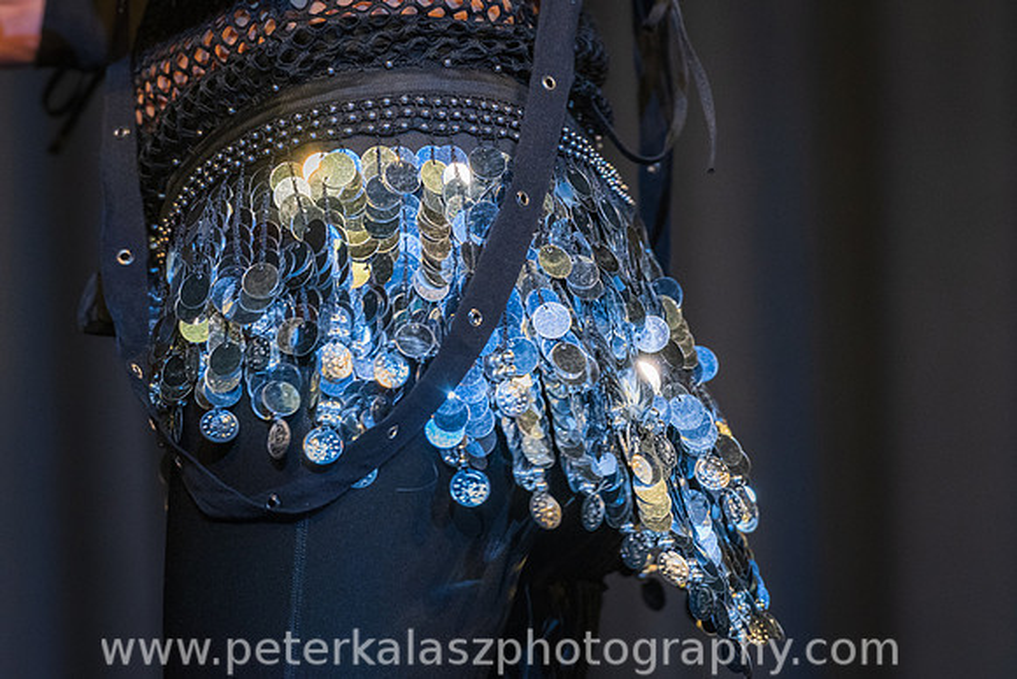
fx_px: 9327
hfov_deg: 6.2
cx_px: 547
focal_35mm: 330
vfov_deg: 4.2
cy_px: 337
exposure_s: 1/200
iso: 1800
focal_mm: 200
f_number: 3.5
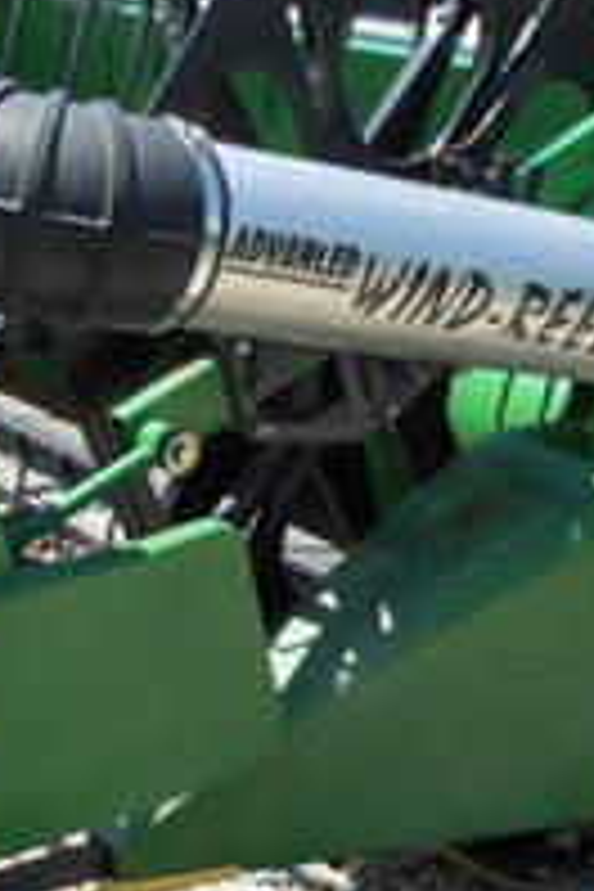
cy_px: 414
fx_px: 1980
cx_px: 76
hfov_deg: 16.9
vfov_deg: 25.4
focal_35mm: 80
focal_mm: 5
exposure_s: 1/400
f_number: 3.7
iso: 80
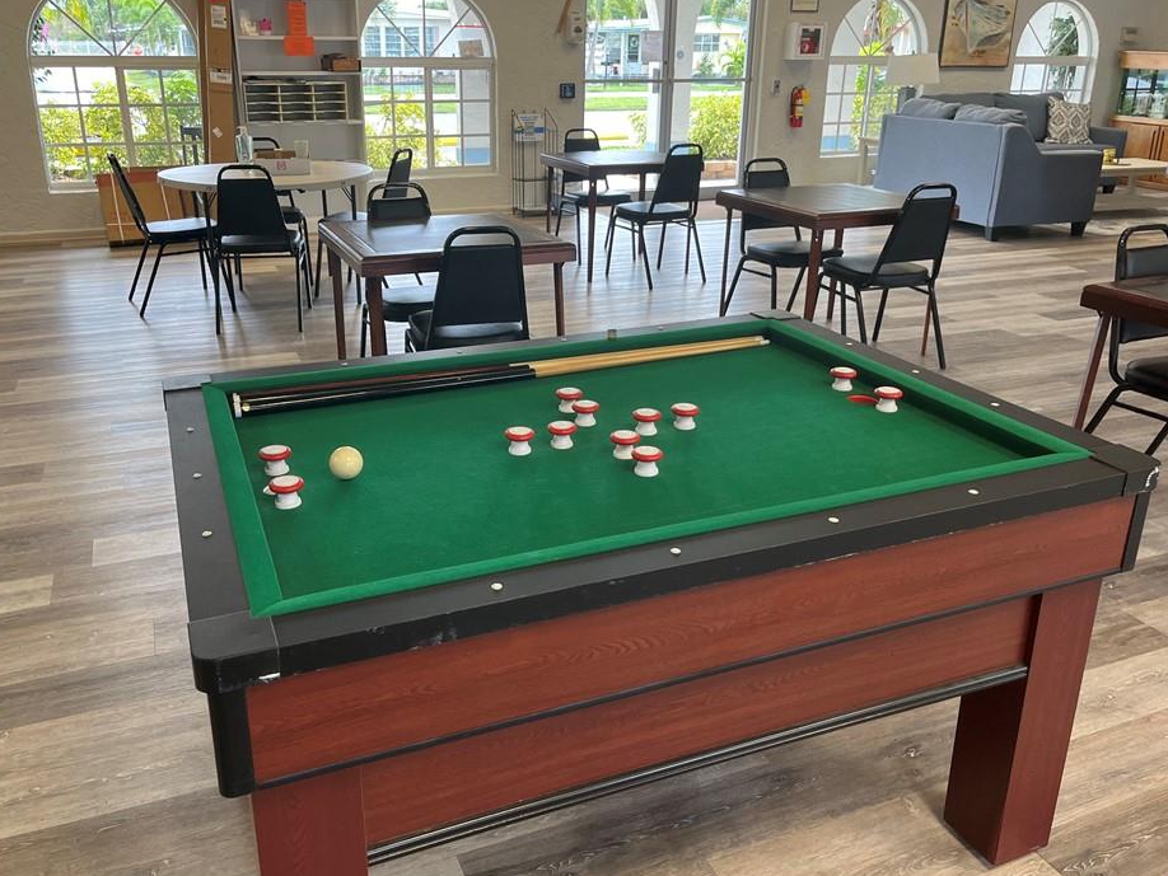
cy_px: 402
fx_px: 979
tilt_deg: -19.8
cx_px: 538
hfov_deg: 61.6
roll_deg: -0.4
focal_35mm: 29
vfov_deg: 48.2
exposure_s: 1/120
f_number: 1.6
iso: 100
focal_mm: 5.1
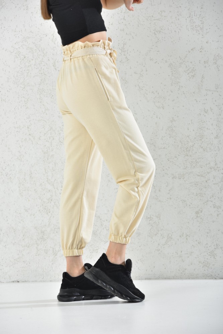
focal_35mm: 180
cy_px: 167
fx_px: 1672
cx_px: 112
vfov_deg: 11.4
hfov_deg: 7.6
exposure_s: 1/160
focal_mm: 180
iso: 125
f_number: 8
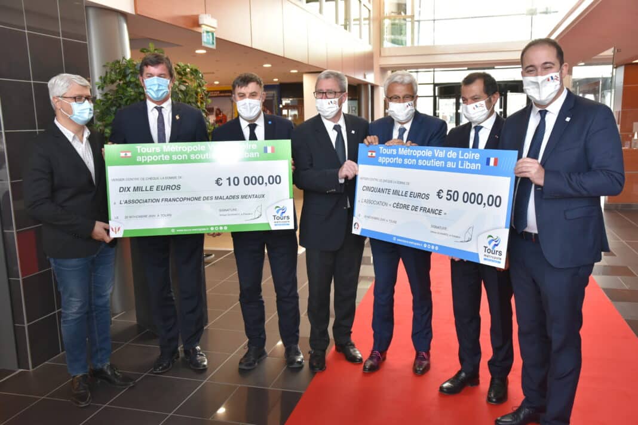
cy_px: 212
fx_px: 585
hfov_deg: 57.2
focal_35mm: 33
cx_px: 319
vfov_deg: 40.0
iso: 800
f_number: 5
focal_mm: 22
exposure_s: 1/100
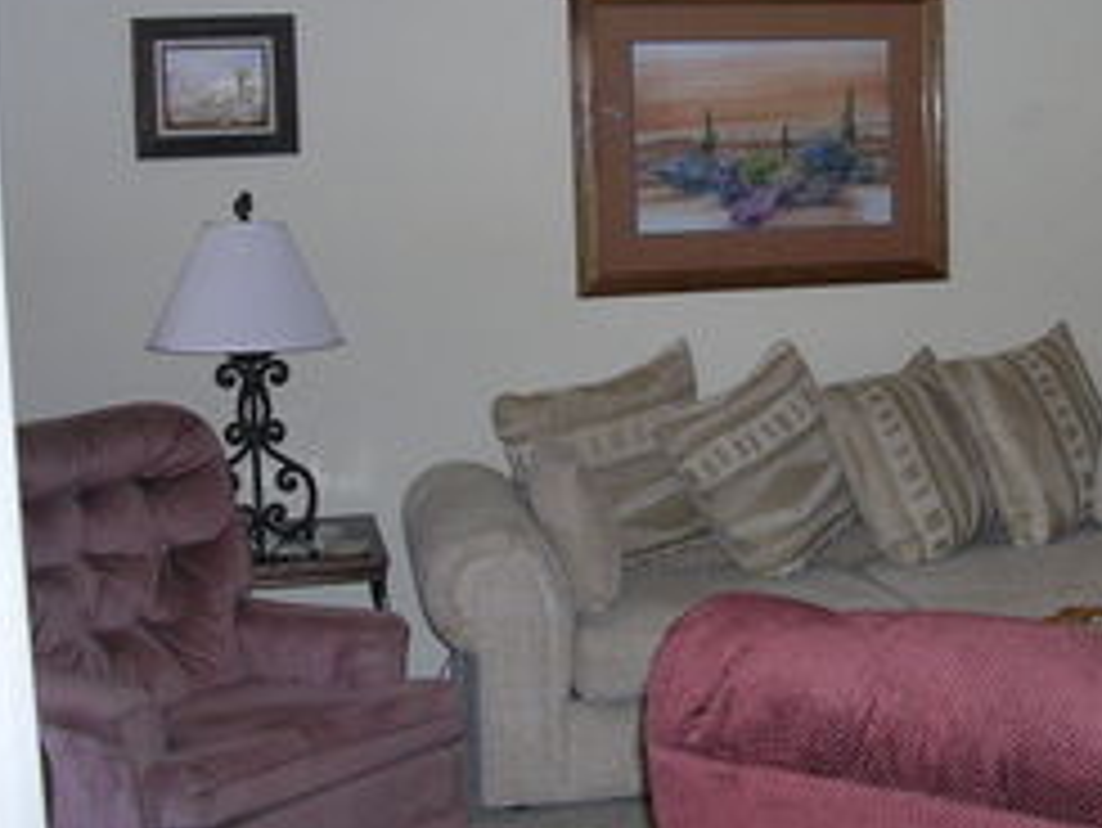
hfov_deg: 33.3
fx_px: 1815
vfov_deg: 25.6
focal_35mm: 57
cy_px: 302
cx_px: 792
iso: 94
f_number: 2.8
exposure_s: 1/60.1
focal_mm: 5.8
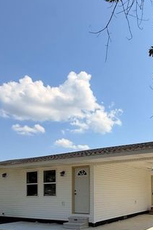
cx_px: 135
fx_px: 197
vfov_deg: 55.3
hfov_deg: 39.6
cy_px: 189
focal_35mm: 31
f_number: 2.2
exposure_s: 1/2410
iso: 50
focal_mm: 2.22
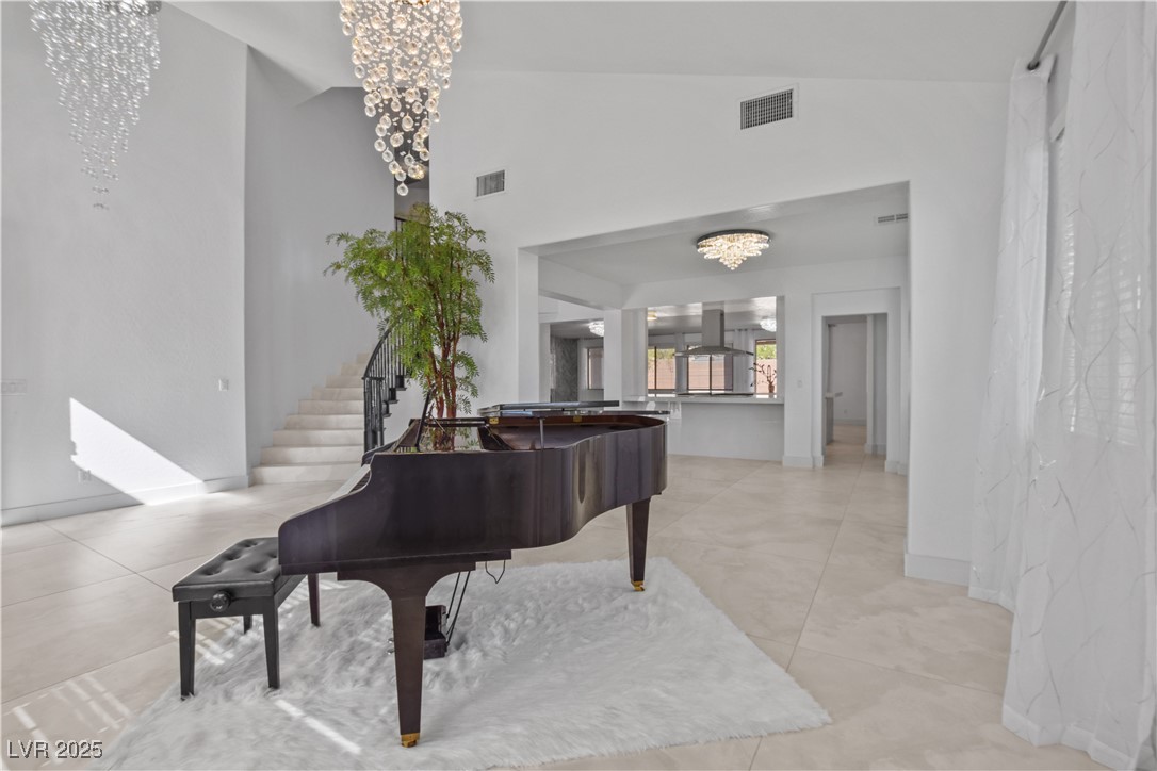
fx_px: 482
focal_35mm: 15
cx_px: 578
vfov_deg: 77.3
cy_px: 386
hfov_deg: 100.4
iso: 400
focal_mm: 10
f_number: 8
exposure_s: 1/60
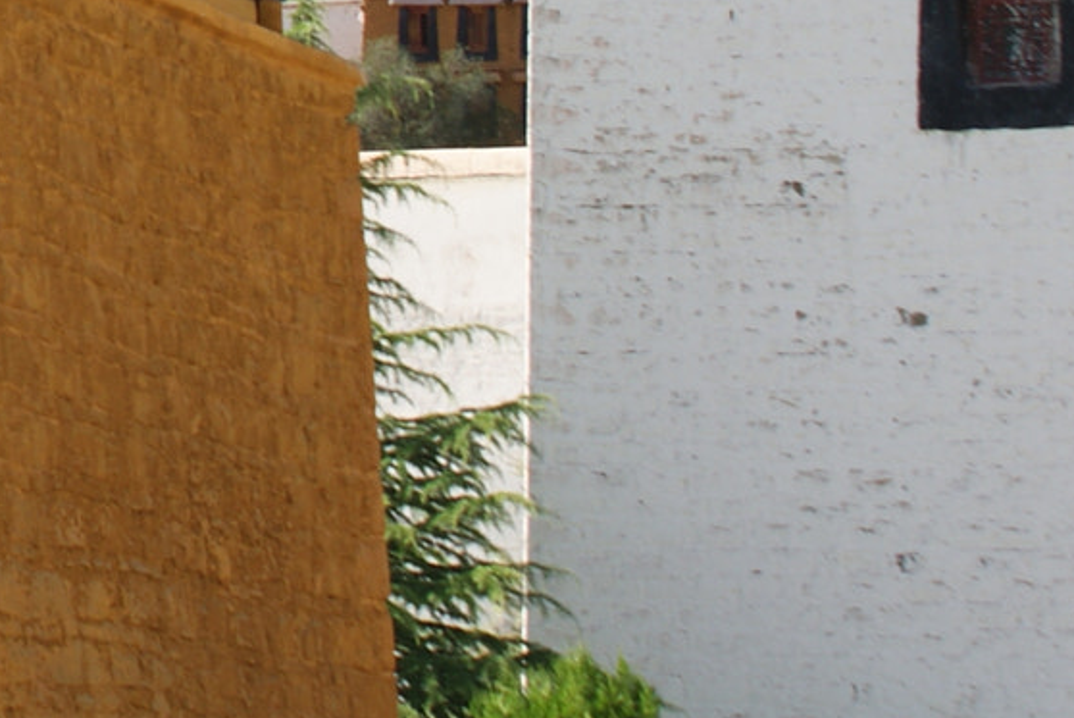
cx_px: -656
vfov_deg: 7.0
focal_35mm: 193
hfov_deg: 10.2
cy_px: -546
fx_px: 5757
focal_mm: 35
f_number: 9
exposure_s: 1/80
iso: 100
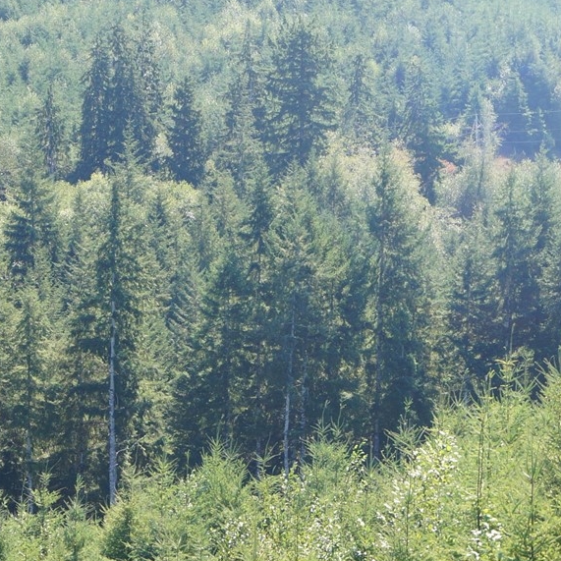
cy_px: 476
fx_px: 1944
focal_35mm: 106
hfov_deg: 16.3
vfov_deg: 16.3
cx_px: 446
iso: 100
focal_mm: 28
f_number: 8
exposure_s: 1/80
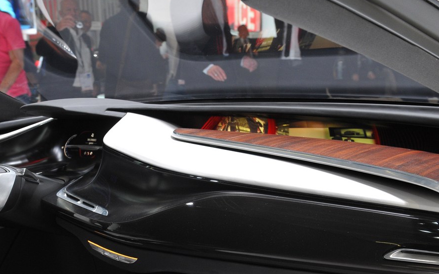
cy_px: 207
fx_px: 742
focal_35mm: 62
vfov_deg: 20.8
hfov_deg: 32.8
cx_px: 157
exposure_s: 1/30
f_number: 6.3
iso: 640
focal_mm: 28
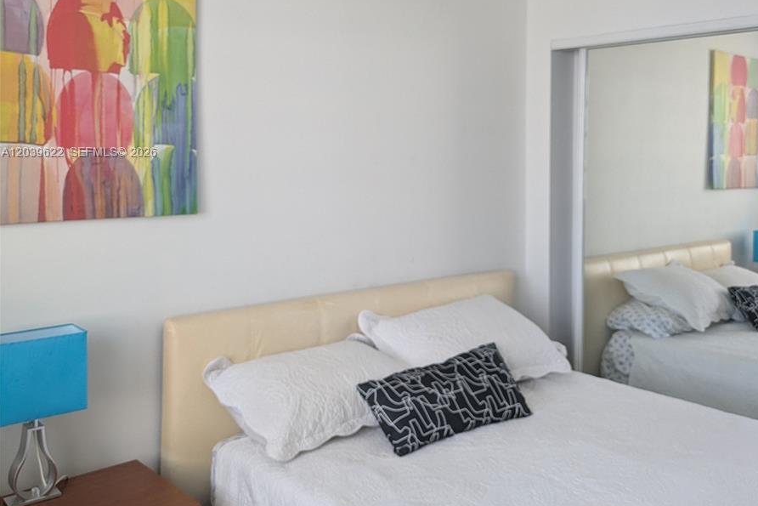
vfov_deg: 37.3
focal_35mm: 35
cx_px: 382
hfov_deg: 54.4
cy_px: 153
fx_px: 737
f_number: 1.89
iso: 99
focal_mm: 5.43
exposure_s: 1/120
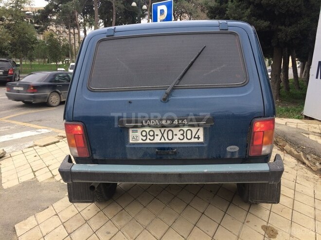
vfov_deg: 48.2
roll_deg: -4.6
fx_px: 269
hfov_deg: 61.7
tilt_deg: -12.9
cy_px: 120
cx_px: 160
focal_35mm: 29
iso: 32
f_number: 2.2
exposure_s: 1/109
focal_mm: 4.15
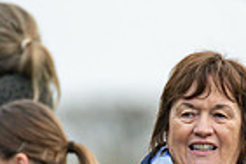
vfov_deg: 0.7
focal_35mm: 1851
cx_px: 131
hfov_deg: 1.1
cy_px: 270
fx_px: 12648
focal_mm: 300
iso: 450
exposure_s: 1/1600
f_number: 2.8
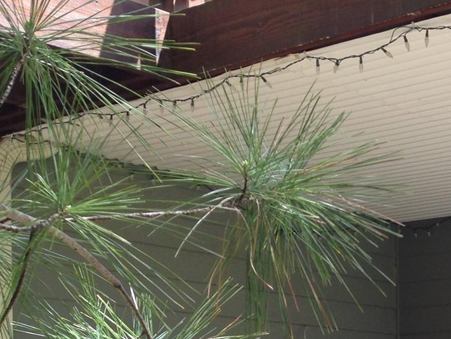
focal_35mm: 95
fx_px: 1238
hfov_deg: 18.9
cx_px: 611
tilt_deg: +0.4
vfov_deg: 14.8
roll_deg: +0.8
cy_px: 458
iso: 50
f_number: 2.4
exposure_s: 1/133
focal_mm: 4.12
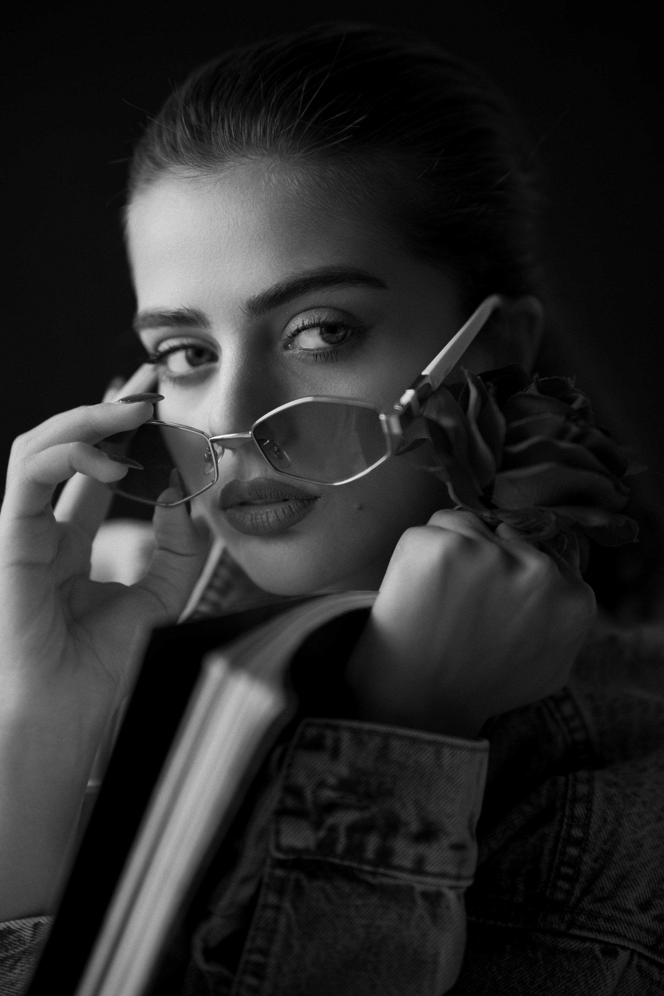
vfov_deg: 23.9
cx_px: 332
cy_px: 498
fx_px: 2351
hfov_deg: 16.1
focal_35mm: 85
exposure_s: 1/160
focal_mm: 85
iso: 100
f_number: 1.6
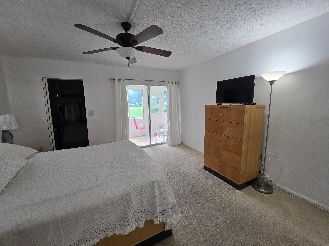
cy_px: 123
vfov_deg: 89.9
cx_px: 164
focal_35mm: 13
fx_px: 124
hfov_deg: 106.2
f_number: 2.2
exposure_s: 1/60
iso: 80
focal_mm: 2.2
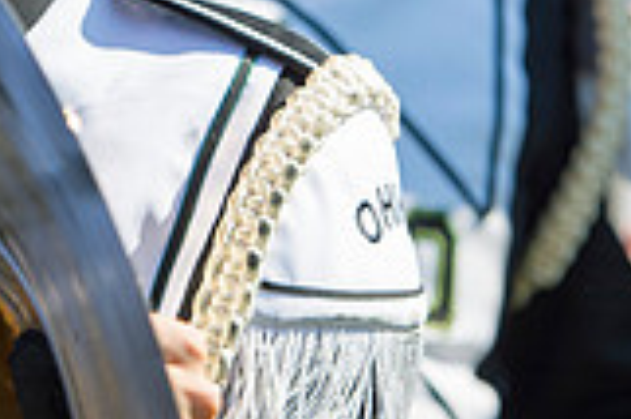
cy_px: -231
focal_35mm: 469
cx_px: 157
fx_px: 8212
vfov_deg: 2.9
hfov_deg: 4.4
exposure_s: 1/1000
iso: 200
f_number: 4.5
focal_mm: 130
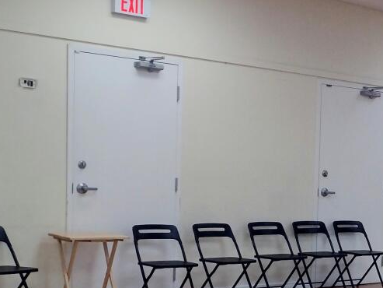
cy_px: 265
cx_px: 598
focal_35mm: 92
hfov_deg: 18.5
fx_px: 1018
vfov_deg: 15.9
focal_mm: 4.71
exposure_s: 1/176
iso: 100
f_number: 1.7
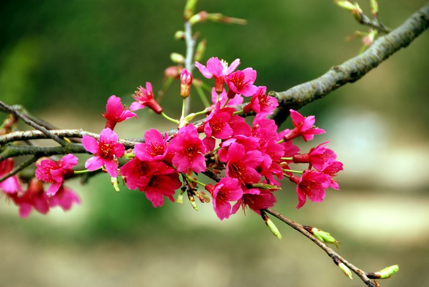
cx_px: 214
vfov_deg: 4.6
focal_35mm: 300
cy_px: 144
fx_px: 3580
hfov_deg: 6.9
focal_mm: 200
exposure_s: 1/80
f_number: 5.6
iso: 100
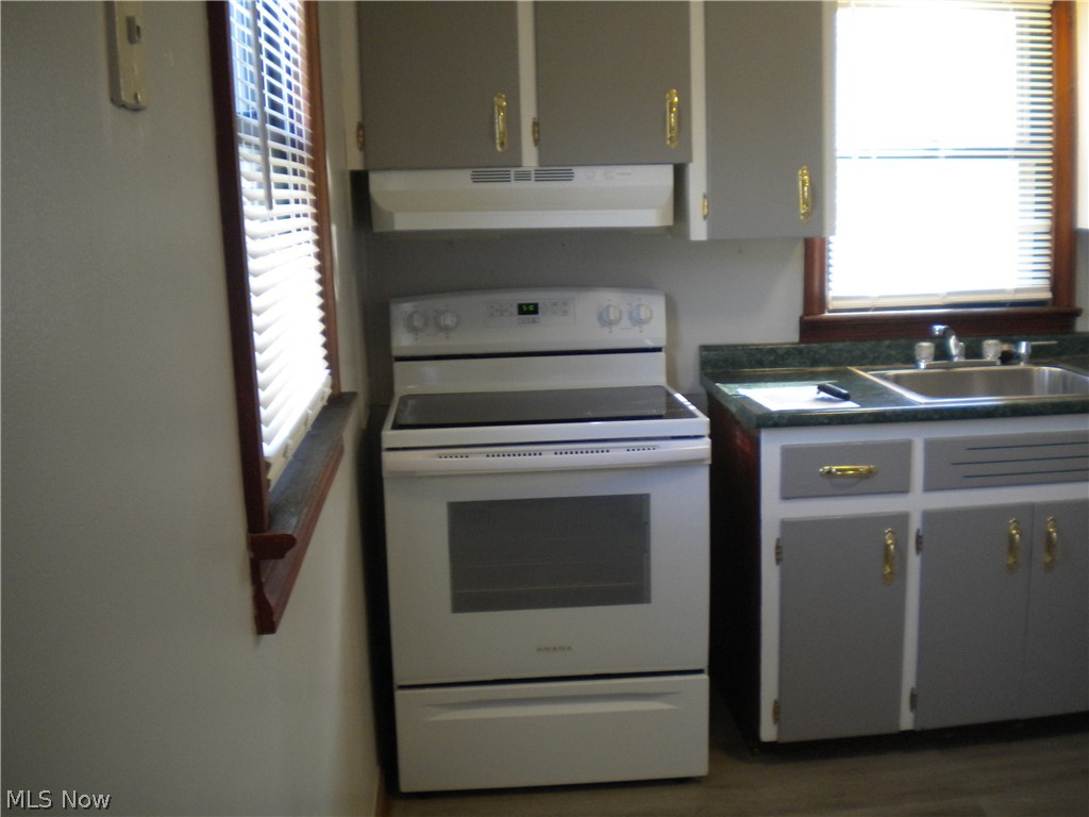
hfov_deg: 52.6
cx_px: 544
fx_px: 1101
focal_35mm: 35
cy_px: 408
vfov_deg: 40.7
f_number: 3.1
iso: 265
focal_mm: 6.3
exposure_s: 1/59.8
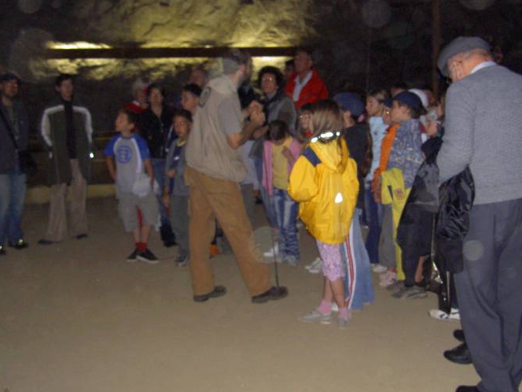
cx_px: 287
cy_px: 182
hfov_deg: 40.4
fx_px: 709
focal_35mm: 47
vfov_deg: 30.9
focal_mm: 8
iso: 100
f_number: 2.8
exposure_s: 1/30
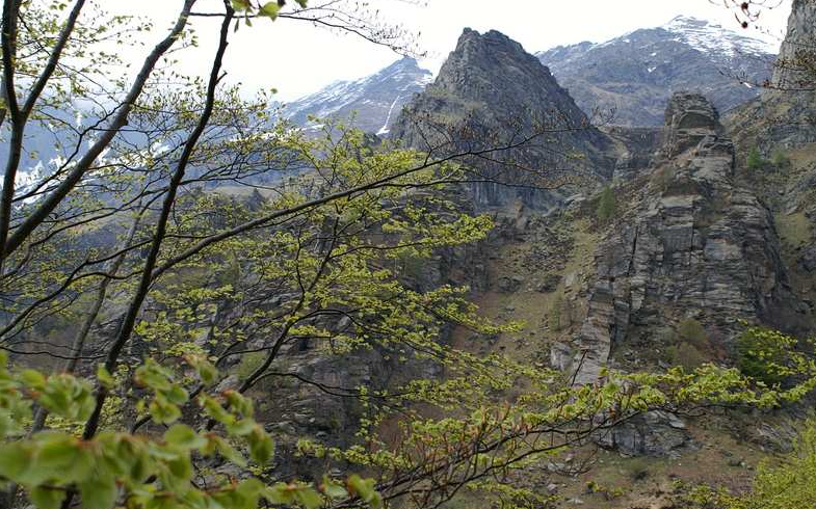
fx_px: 1212
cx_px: 415
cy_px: 252
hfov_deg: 37.2
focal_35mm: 55
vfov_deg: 23.7
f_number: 5.6
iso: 100
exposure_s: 1/320
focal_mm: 35
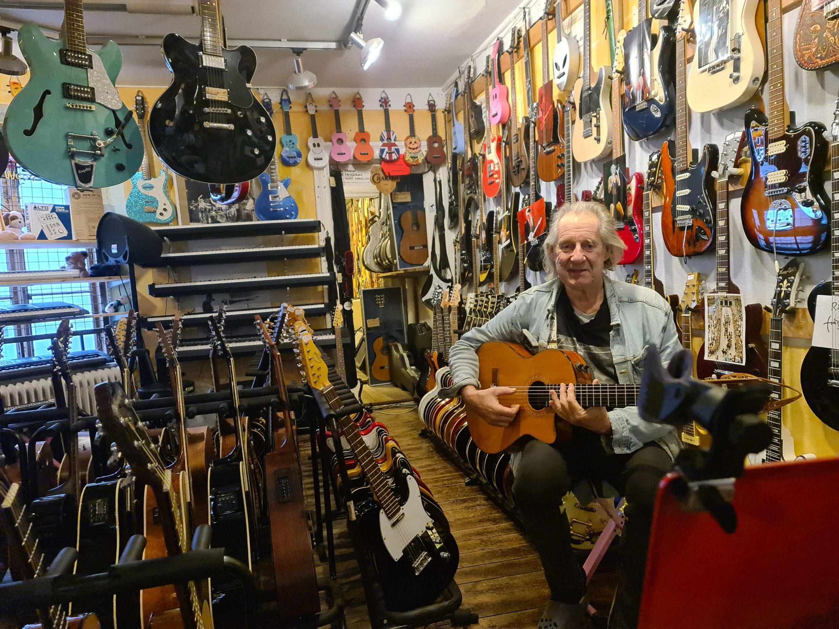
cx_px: 420
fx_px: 606
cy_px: 314
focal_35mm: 25
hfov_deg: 69.4
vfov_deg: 54.9
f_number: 1.8
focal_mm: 7
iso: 1600
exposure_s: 1/100
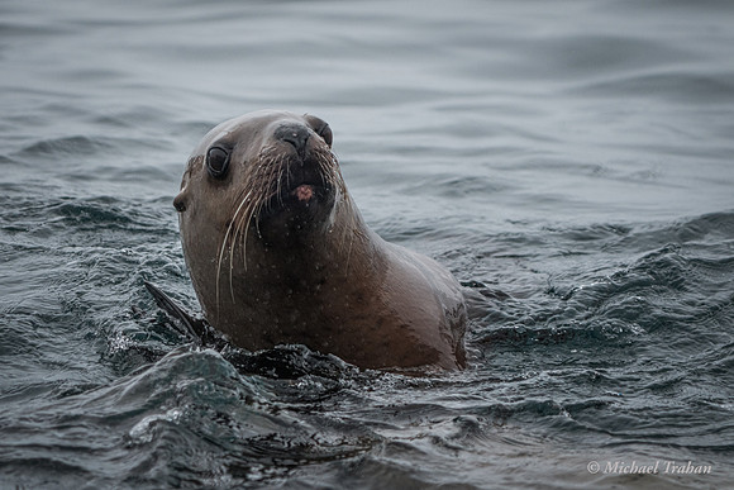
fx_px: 7146
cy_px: 183
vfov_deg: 3.9
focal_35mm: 350
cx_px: 275
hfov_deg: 5.9
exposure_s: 1/1250
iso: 1600
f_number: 8
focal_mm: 280
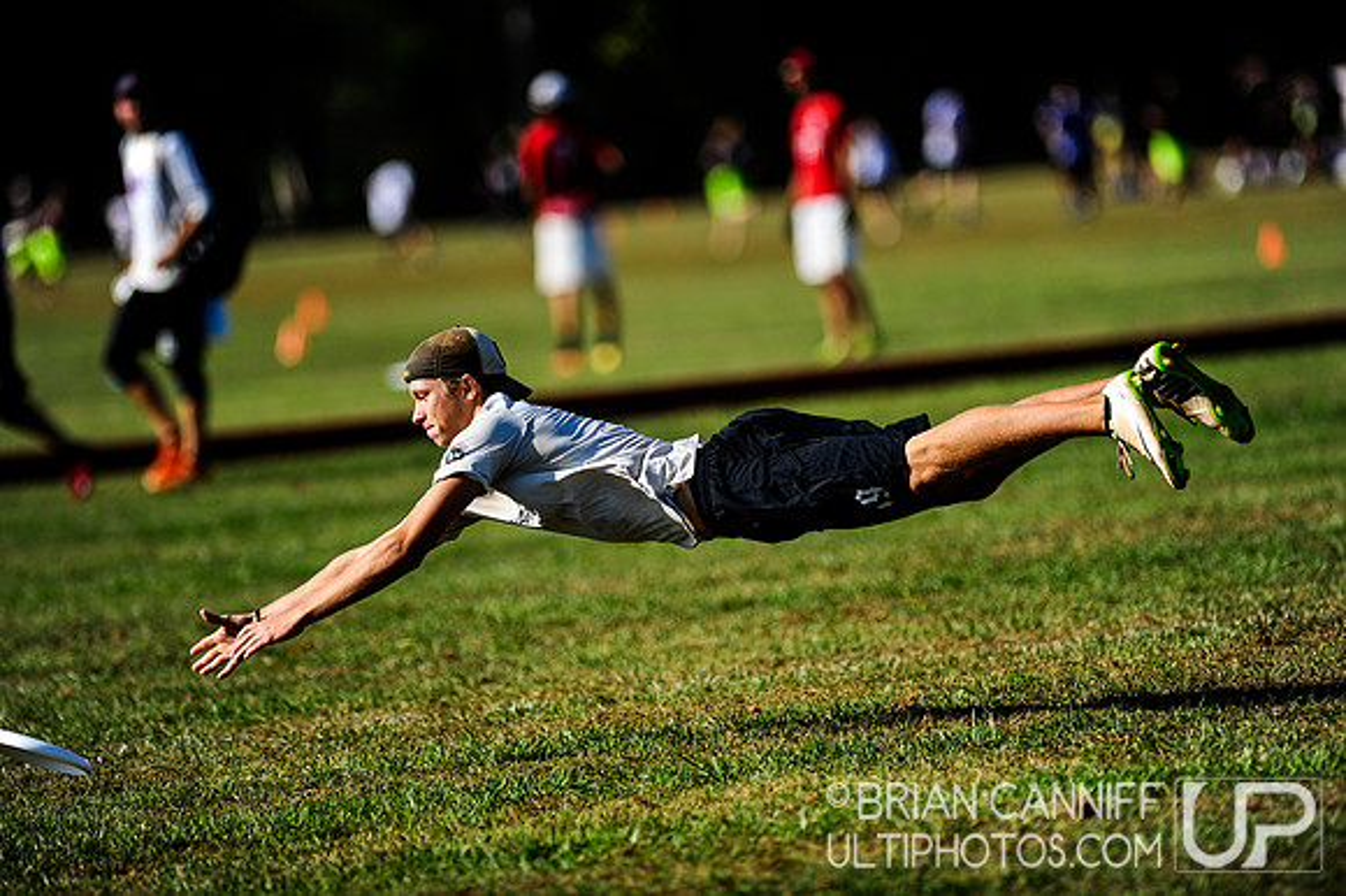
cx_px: 673
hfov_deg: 6.9
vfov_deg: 4.6
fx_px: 11210
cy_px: 448
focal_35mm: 300
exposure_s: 1/4000
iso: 200
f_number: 2.8
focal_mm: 300
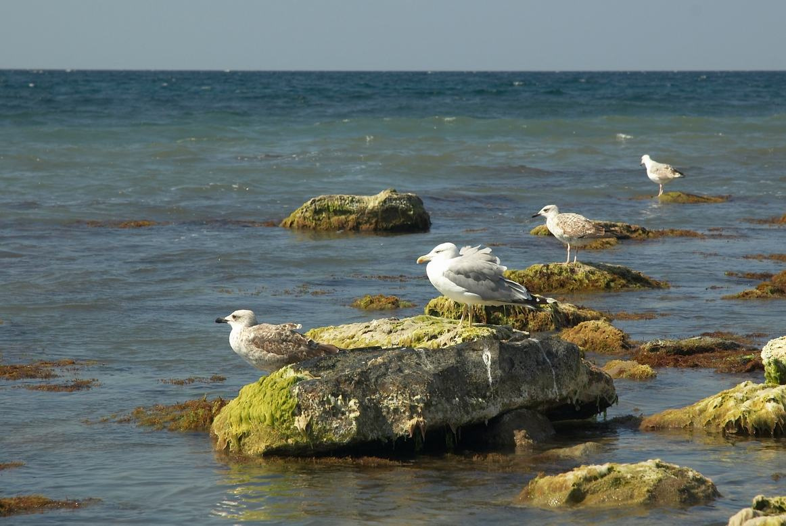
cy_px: 263
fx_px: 2295
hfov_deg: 19.4
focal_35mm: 105
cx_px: 393
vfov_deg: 13.1
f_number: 7.1
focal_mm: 70
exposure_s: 1/200
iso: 200
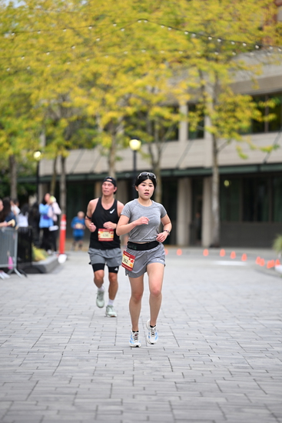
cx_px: 141
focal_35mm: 160
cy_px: 212
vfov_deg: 12.8
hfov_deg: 8.6
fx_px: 1879
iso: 640
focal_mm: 160
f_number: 2.8
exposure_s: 1/2000
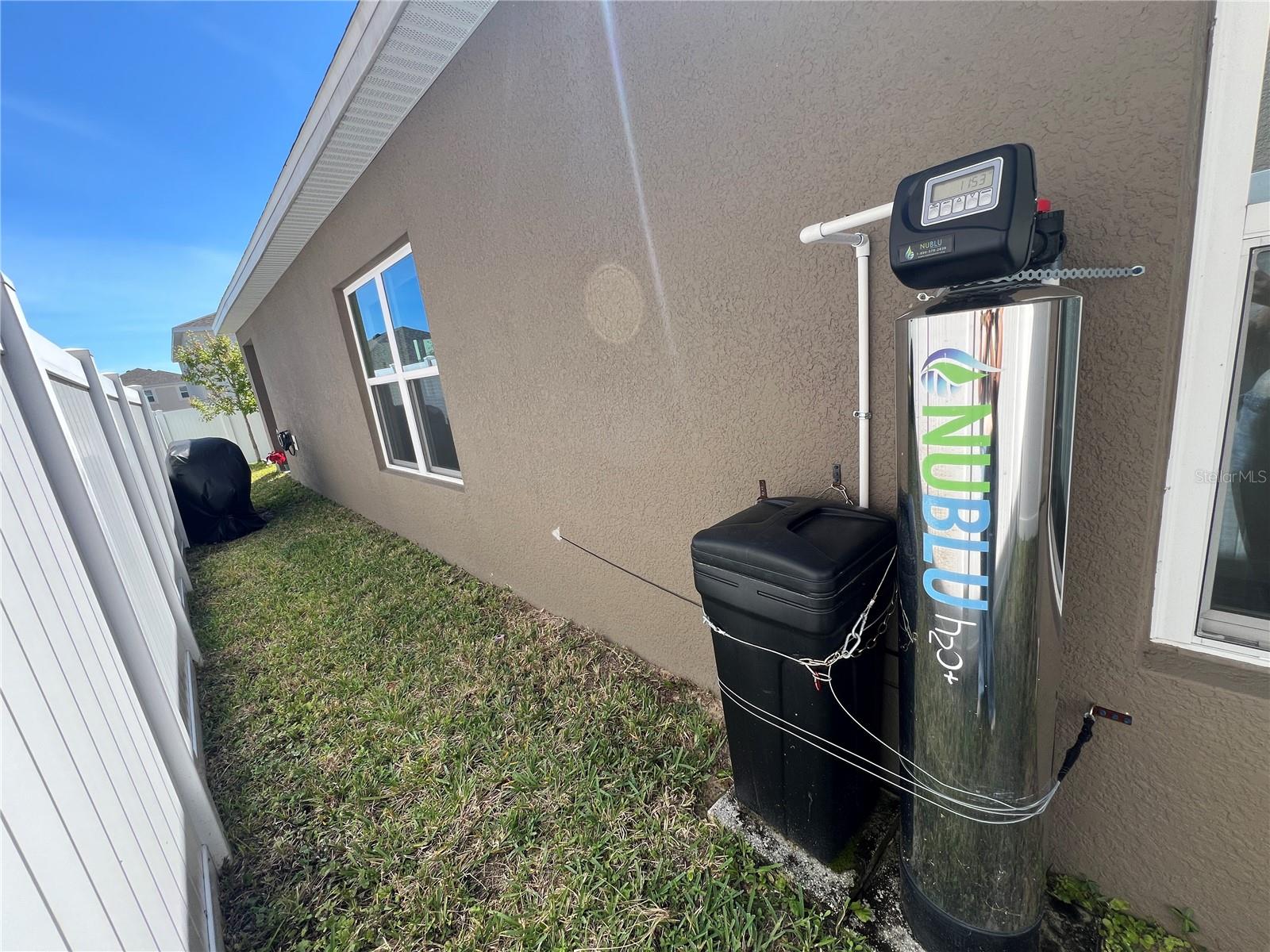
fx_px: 477
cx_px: 635
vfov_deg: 89.9
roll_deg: +7.8
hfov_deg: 106.2
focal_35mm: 13
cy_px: 476
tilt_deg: -13.8
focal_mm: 1.57
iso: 32
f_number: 1.8
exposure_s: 1/533
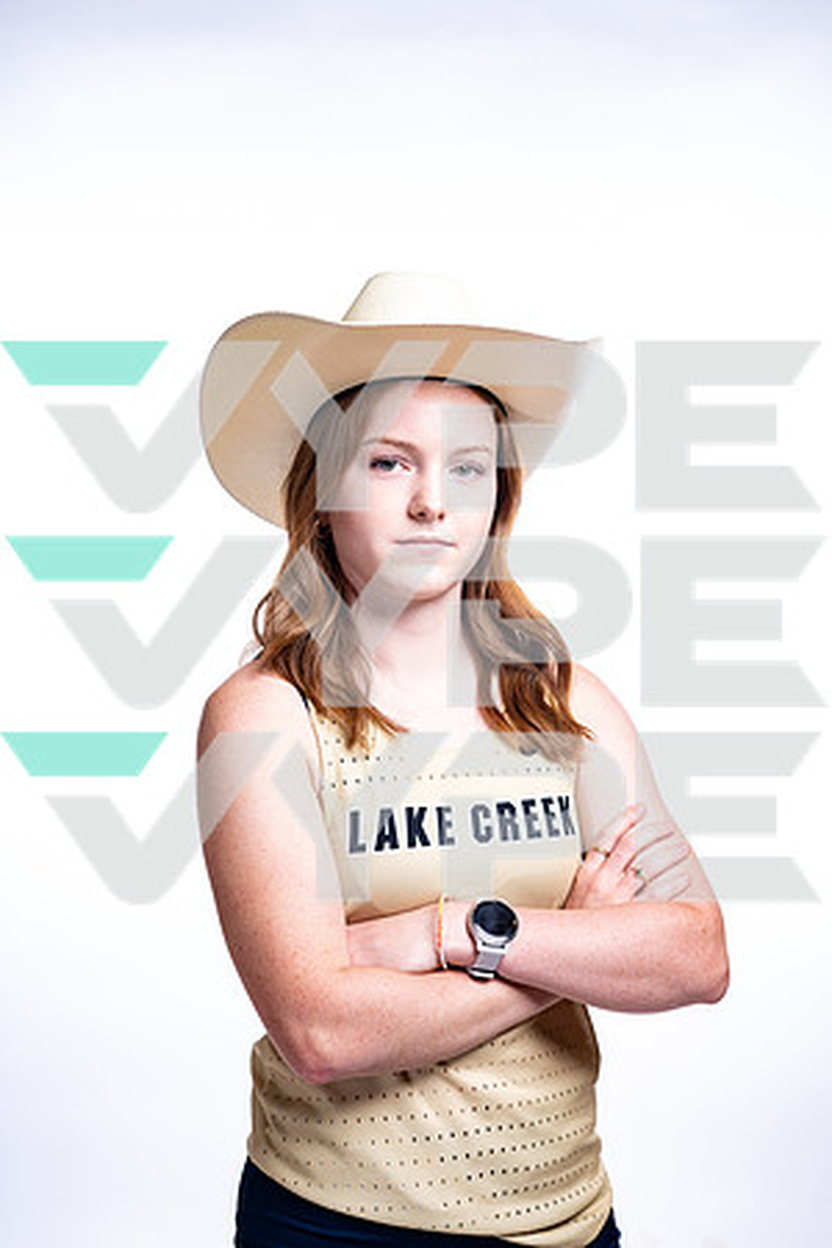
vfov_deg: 39.6
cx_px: 416
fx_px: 1733
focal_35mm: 50
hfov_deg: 27.0
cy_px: 624
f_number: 5.6
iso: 400
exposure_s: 1/250
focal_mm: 50
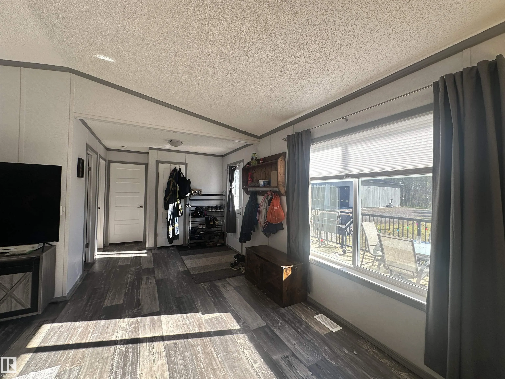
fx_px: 204
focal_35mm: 14
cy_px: 190
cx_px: 252
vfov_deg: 85.7
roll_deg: -1.3
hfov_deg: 102.1
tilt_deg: +1.0
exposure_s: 1/145
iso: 40
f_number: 2.2
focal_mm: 2.22
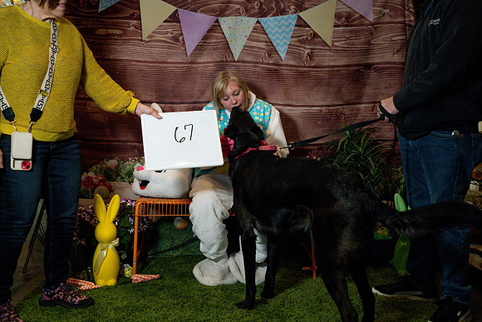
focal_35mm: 36
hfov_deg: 53.1
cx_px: 241
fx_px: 482
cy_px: 161
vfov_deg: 36.9
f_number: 4
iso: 8000
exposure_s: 1/500
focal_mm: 36
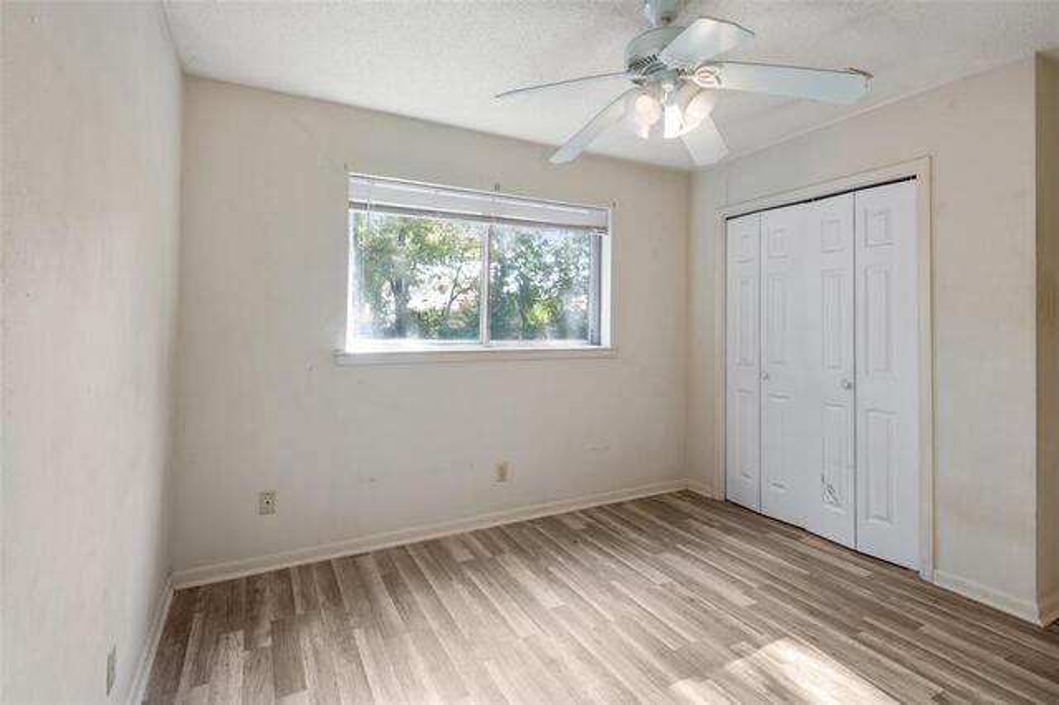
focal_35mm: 17
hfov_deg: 93.3
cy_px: 352
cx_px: 530
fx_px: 500
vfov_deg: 70.4
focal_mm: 17
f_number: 9
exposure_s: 1/6
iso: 250
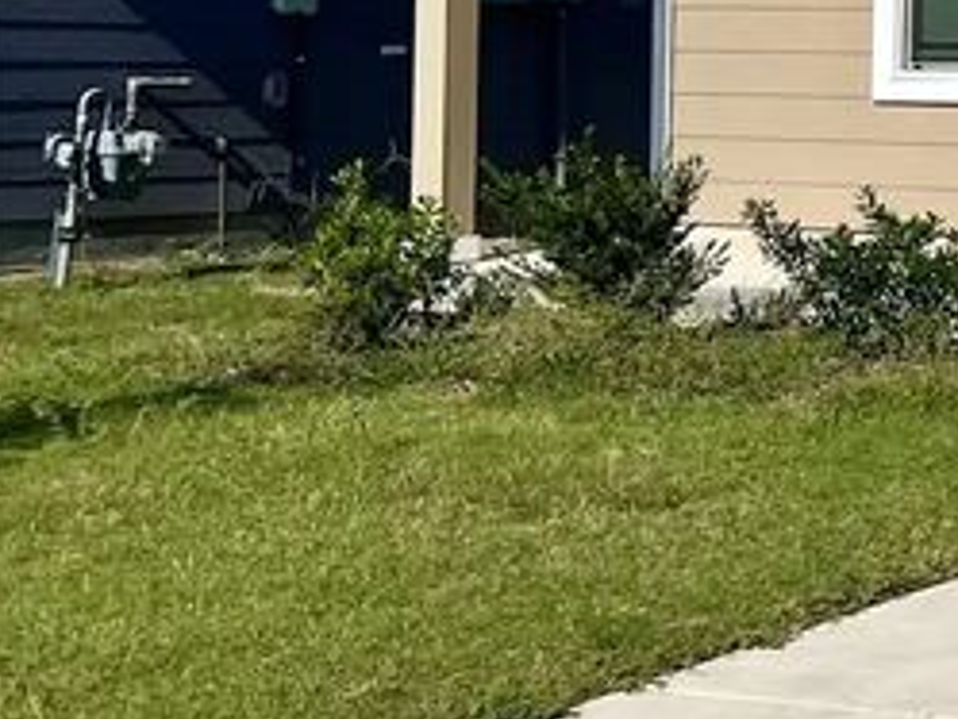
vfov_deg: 13.6
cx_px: 1951
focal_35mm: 107
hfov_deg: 14.8
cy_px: -8
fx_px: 2963
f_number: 1.5
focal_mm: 5.7
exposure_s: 1/11364
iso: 50
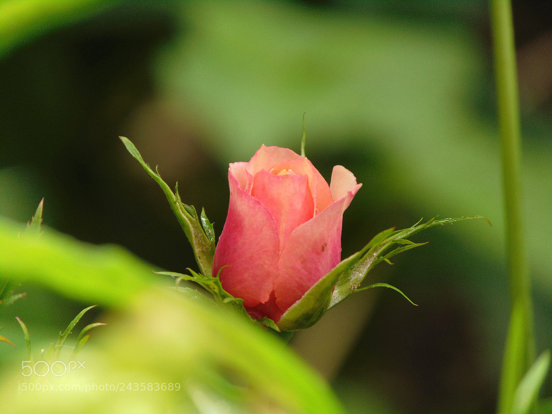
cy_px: 207
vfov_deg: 2.1
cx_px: 276
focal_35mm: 714
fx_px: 11386
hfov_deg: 2.8
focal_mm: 128
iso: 80
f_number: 5.1
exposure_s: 1/40
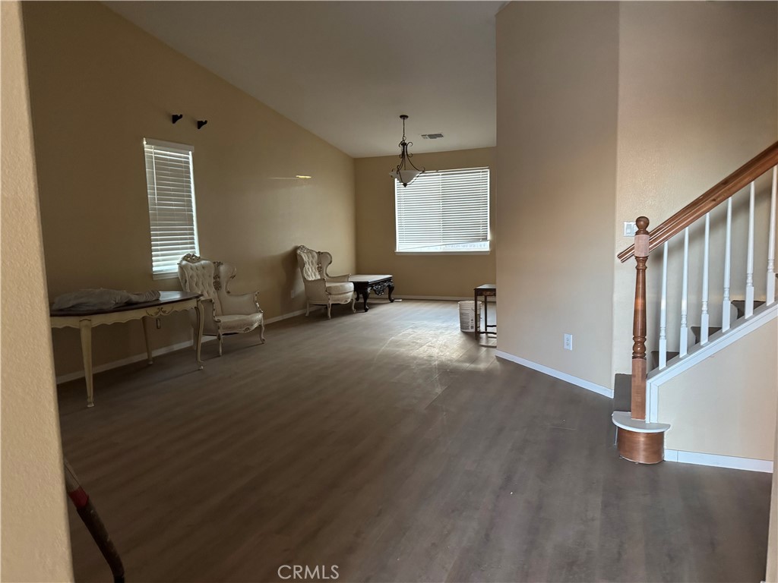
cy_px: 292
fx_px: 539
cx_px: 389
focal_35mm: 24
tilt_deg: -7.3
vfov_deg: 56.8
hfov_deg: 71.6
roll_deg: +2.4
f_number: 1.78
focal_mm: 6.76
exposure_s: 1/51
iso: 800
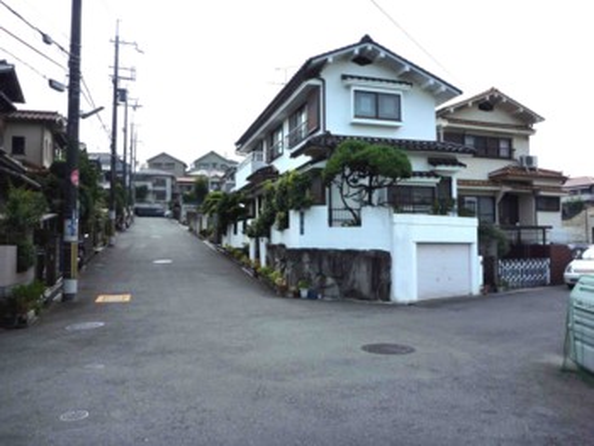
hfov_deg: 63.4
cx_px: 297
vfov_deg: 49.8
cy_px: 223
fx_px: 481
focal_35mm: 28
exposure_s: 1/1300
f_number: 3.3
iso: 125
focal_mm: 4.9
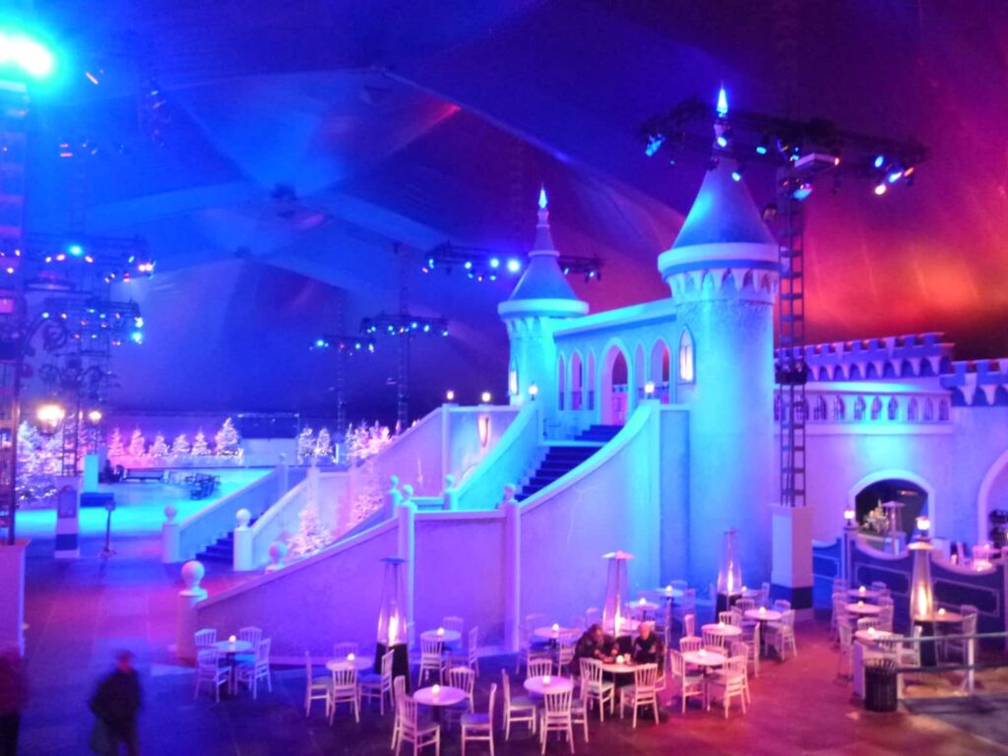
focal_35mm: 29
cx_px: 504
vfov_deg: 48.2
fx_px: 844
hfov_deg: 61.7
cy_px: 378
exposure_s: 1/4
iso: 800
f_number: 4.1
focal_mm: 5.2
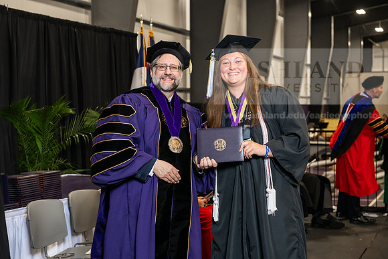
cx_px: 194
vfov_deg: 19.5
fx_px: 755
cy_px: 130
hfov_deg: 28.8
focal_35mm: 70
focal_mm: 70
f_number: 5
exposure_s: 1/200
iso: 2500
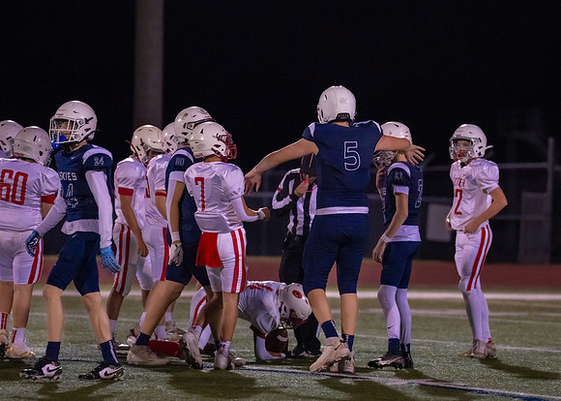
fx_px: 4627
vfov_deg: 5.0
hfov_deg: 6.9
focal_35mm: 290
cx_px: 313
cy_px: 206
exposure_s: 1/1250
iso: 6400
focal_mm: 200
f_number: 2.8
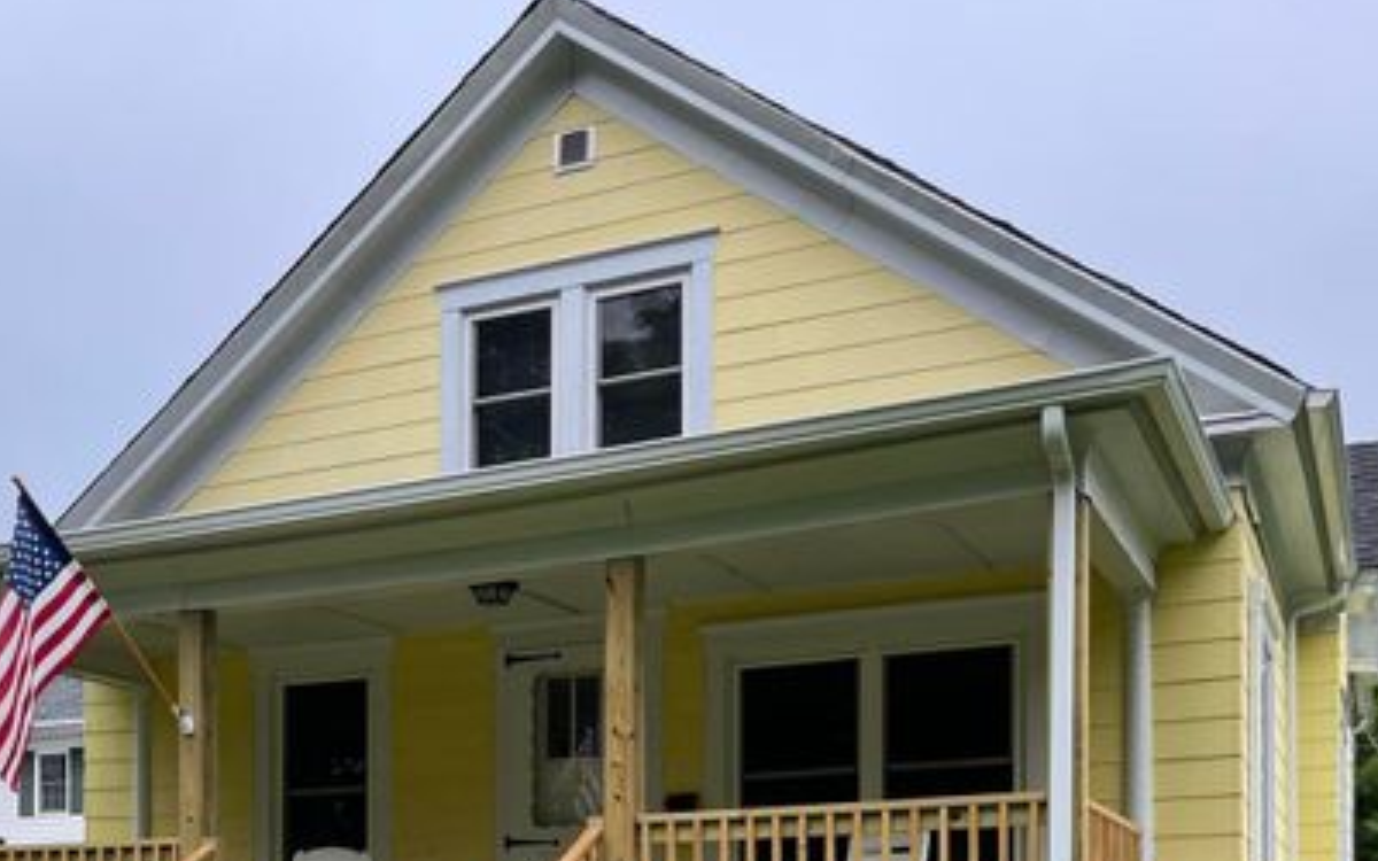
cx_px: 558
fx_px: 1728
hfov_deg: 43.3
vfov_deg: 25.8
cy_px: 959
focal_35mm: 46
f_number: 1.6
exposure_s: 1/143
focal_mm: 5.1
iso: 40
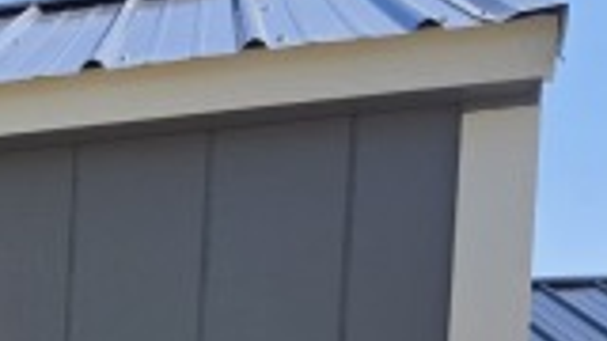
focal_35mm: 100
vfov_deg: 10.8
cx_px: -554
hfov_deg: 16.8
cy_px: 727
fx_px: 1610
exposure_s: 1/3409
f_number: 1.7
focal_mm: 6.3
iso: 80
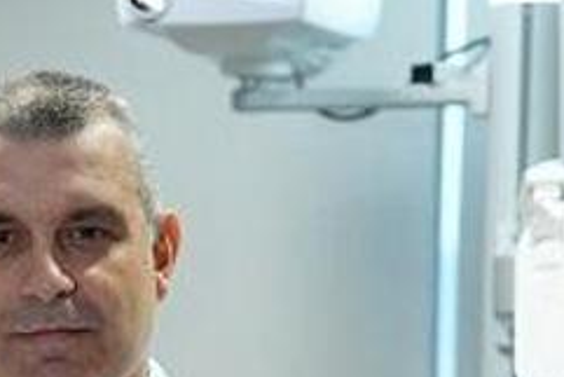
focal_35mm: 224
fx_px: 3511
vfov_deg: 6.1
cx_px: -26
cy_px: 503
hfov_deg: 9.1
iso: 2000
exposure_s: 1/400
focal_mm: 70
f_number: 2.8
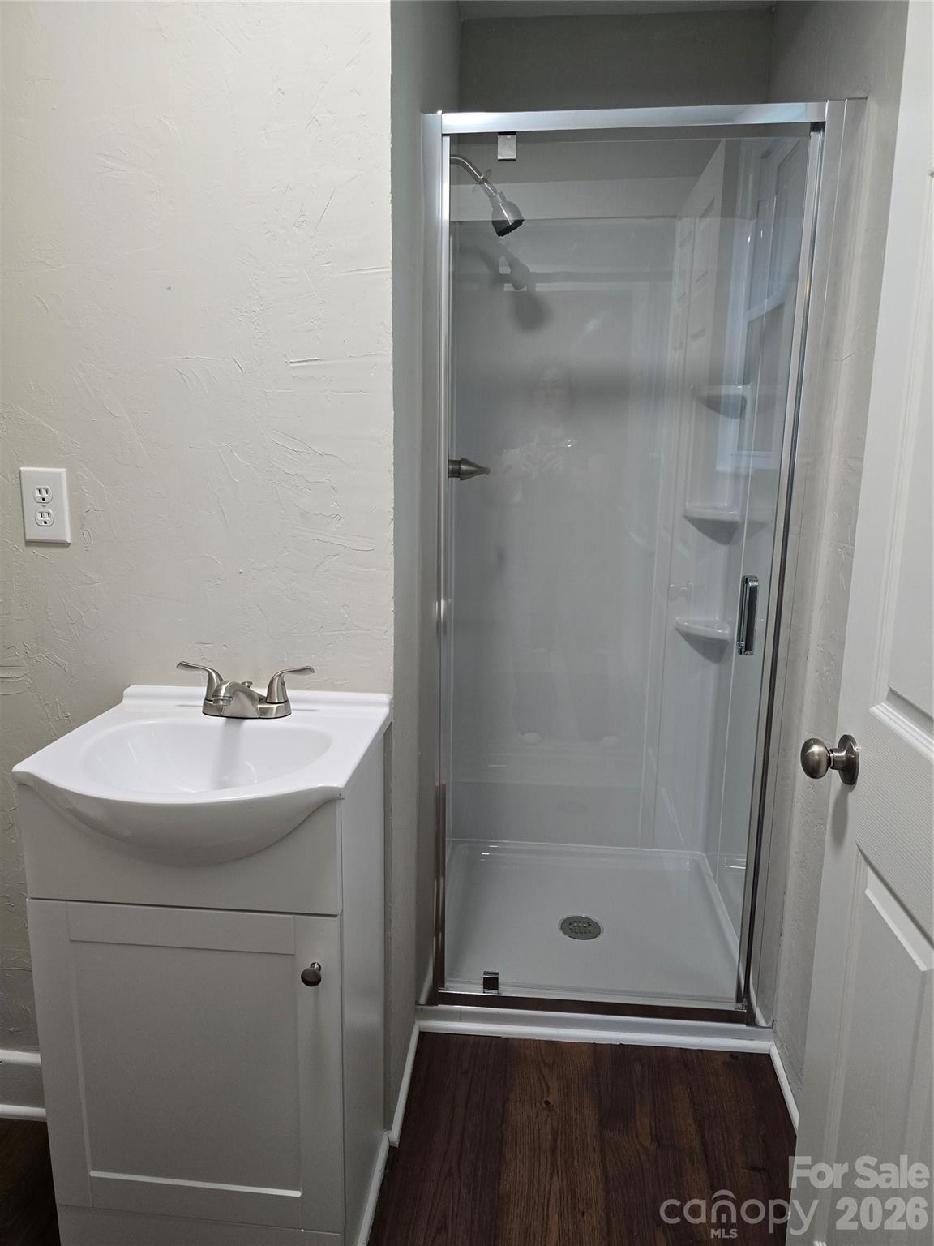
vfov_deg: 73.9
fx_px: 827
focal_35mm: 23
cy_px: 623
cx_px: 467
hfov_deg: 58.9
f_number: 1.7
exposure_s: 1/120
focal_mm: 6.3
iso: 400
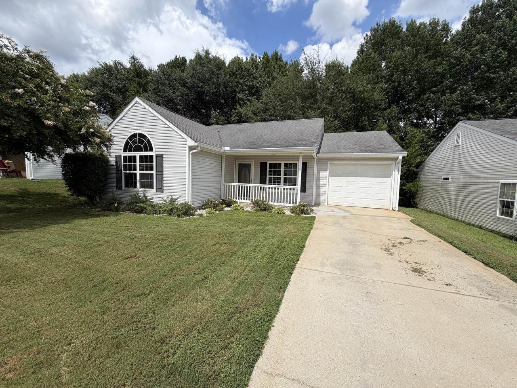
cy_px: 194
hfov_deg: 102.1
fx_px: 209
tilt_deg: -5.3
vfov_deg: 85.7
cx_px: 258
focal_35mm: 14
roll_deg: -0.9
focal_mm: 2.22
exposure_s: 1/1033
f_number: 2.2
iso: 20
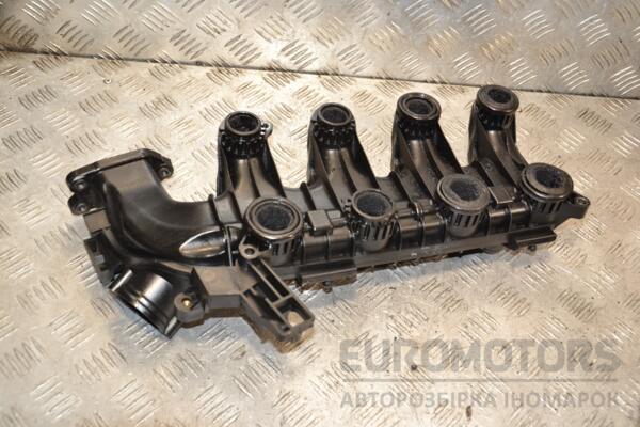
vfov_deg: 29.9
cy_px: 214
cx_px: 320
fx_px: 800
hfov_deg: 43.6
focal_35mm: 45
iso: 800
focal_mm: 30
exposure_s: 1/200
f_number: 5.6
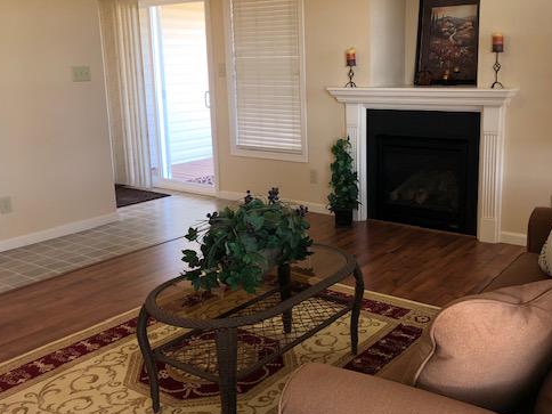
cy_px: 181
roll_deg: +1.1
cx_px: 338
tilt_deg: -11.5
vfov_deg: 38.6
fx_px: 590
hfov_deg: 49.7
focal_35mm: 37
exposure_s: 1/18
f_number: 1.8
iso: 20
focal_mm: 3.99
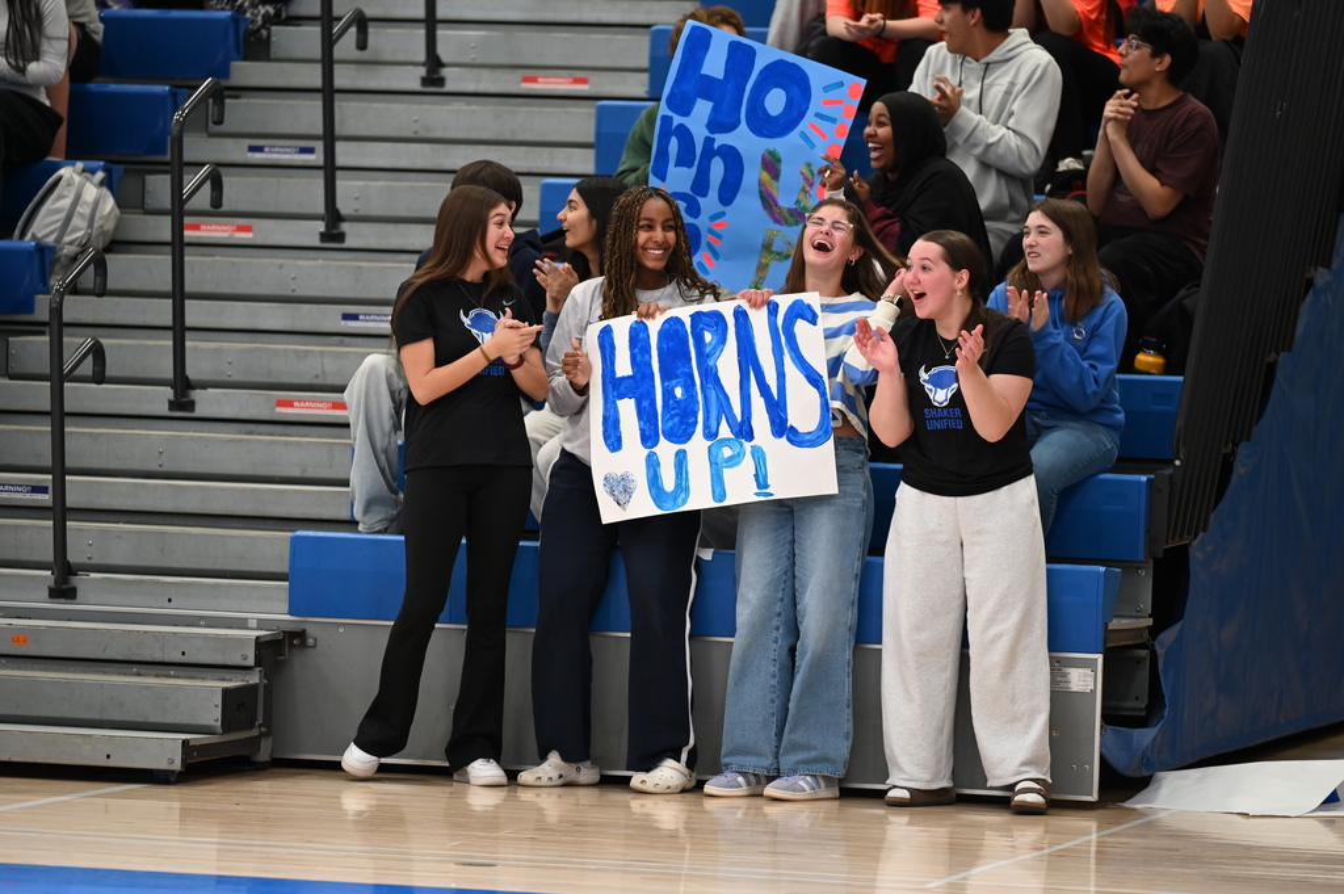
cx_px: 672
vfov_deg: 6.9
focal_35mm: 200
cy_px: 447
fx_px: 7460
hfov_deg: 10.3
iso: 1800
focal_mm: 200
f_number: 2.8
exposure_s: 1/250
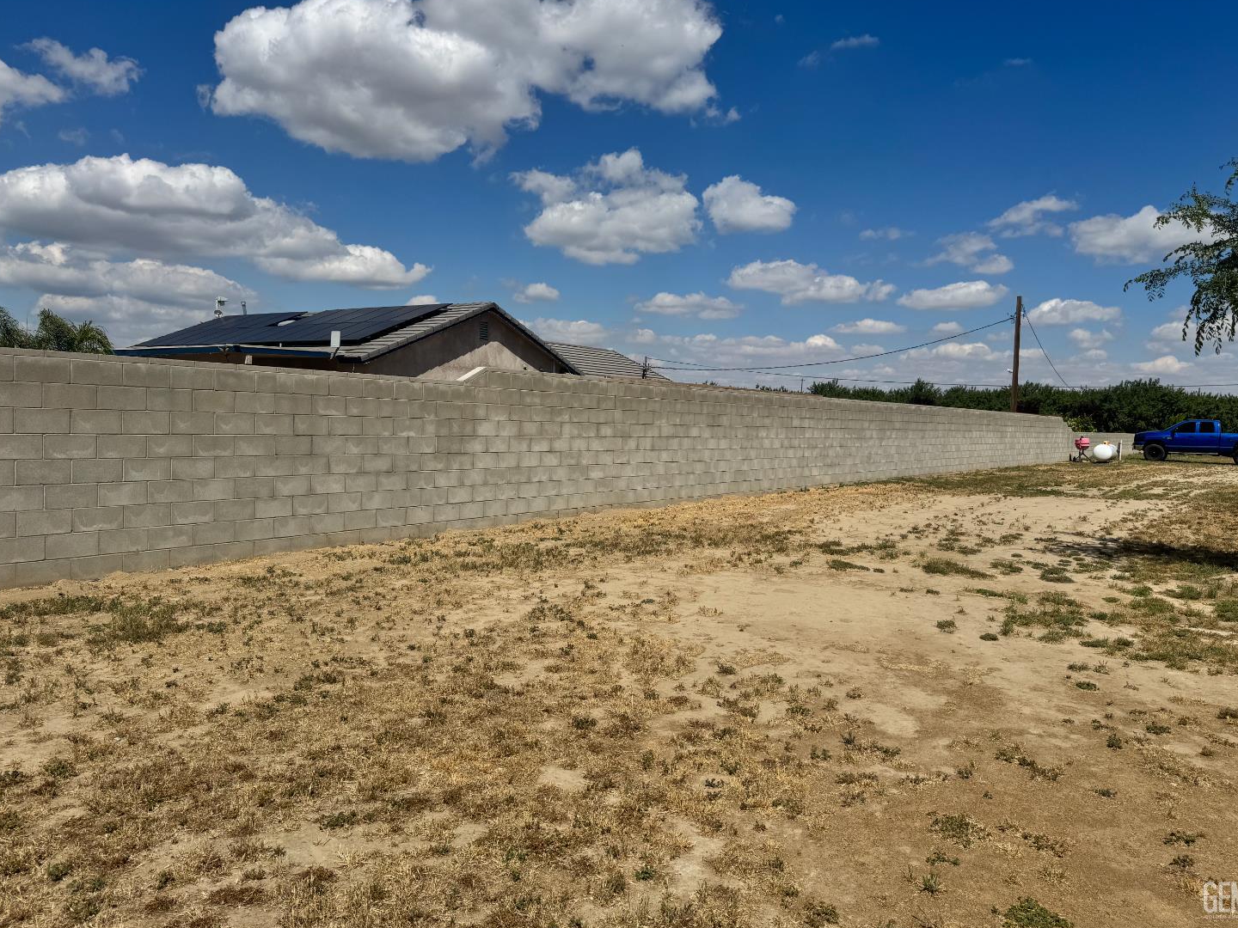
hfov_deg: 69.4
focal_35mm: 25
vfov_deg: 54.9
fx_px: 894
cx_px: 637
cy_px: 458
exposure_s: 1/10417
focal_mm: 6.76
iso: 80
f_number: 1.78
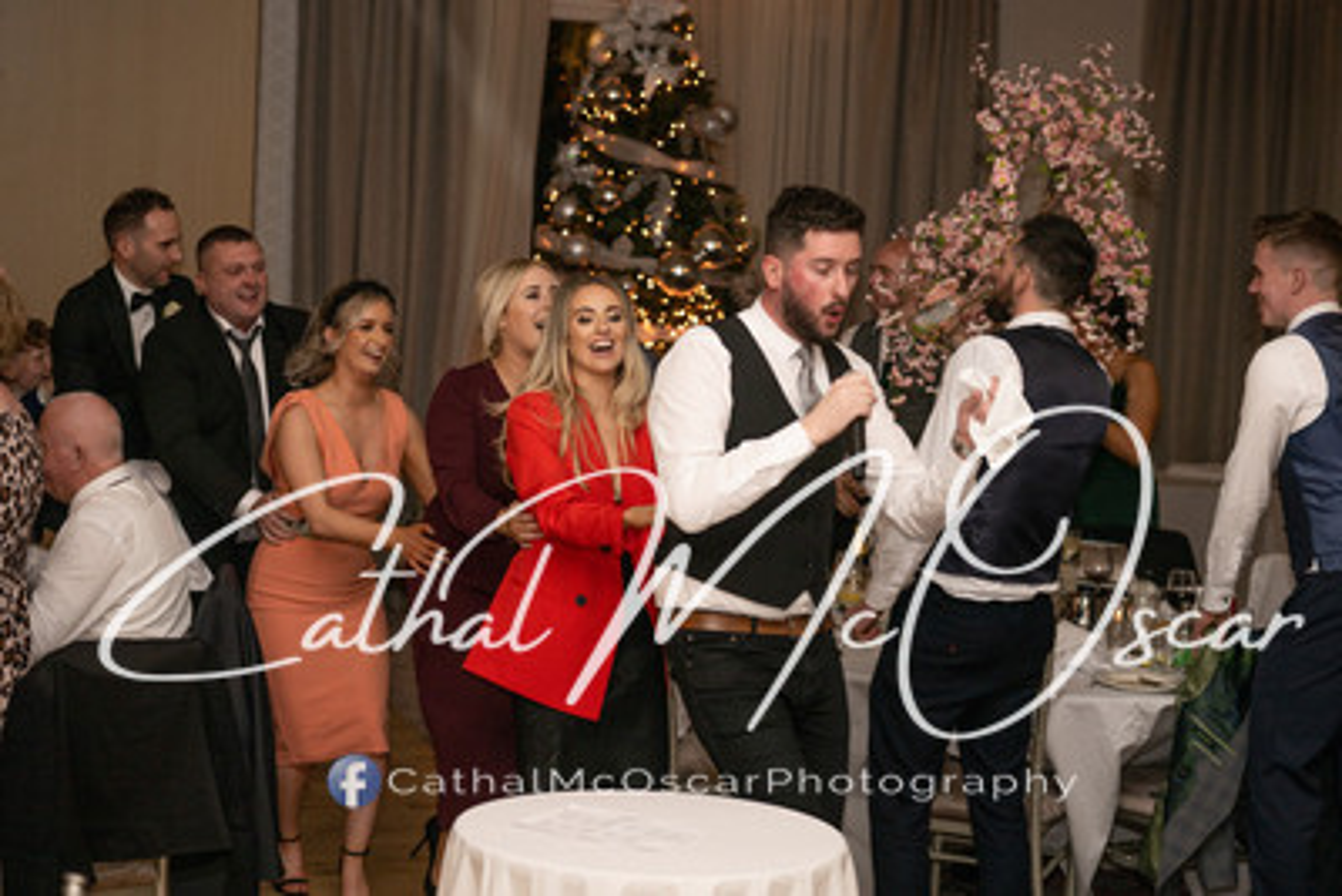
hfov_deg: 28.8
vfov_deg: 19.5
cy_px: 448
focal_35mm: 70
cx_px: 671
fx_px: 2610
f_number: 2.8
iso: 400
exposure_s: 1/320
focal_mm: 70
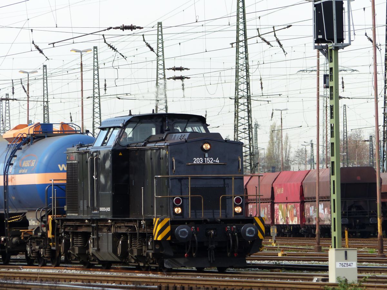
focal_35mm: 420
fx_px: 4696
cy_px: 145
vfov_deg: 3.5
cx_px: 194
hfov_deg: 4.7
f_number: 3.5
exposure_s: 1/640
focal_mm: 75.6
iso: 100
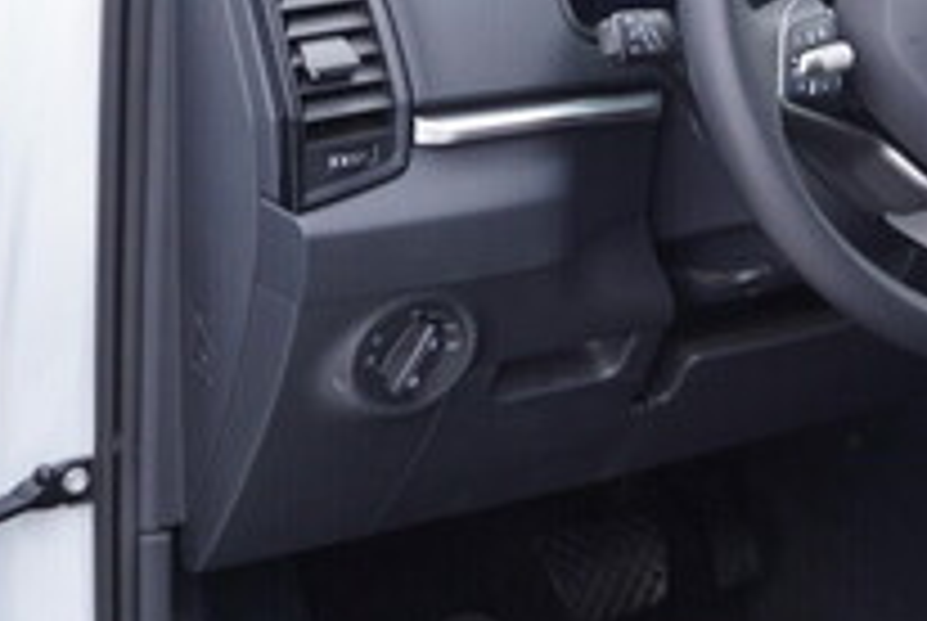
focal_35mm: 96
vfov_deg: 14.3
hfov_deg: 21.1
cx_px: 670
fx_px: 2476
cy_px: 245
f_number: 2.8
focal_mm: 24
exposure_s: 1/40
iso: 160
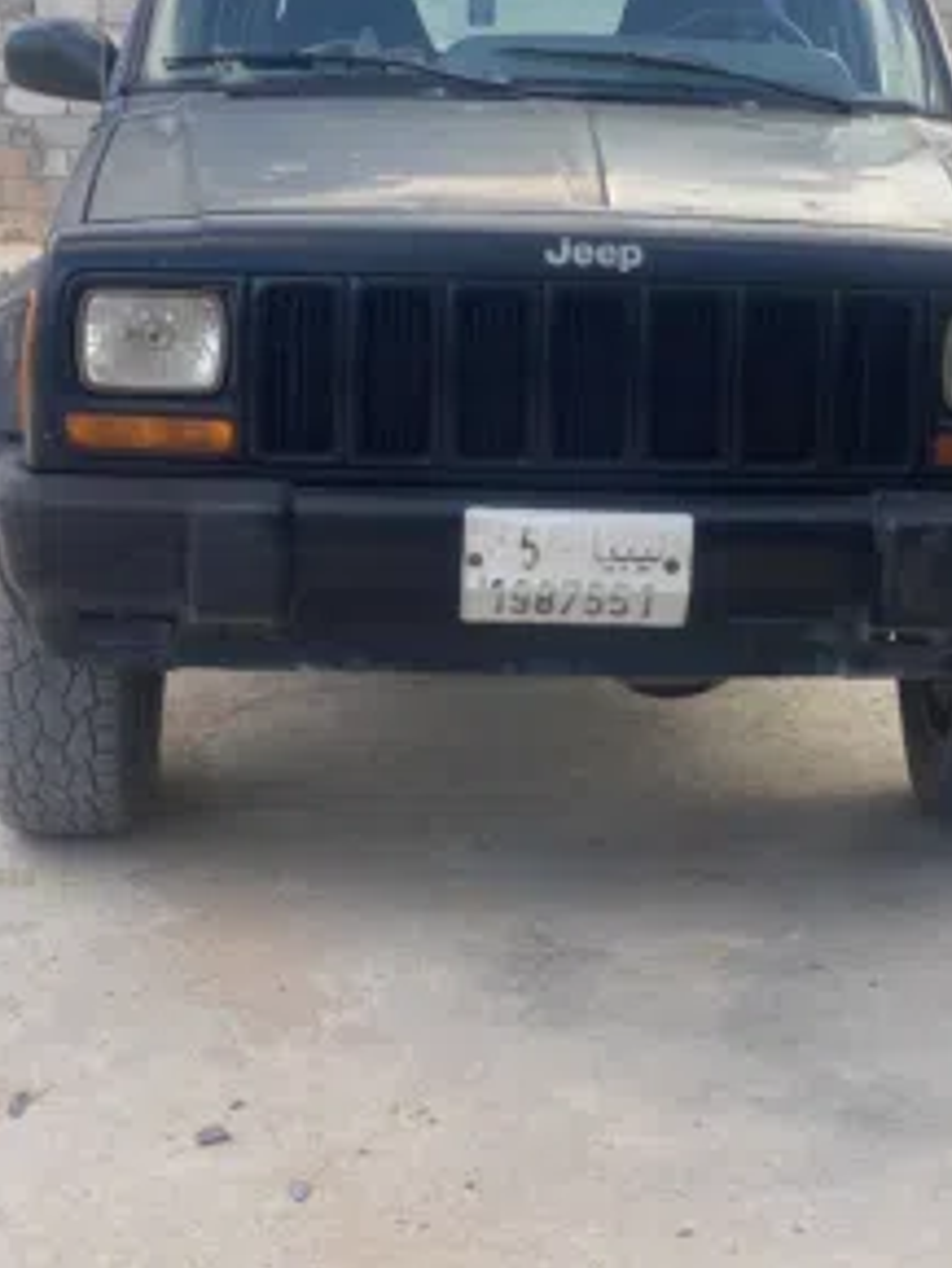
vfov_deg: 26.9
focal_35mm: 72
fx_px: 2638
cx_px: 579
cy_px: 465
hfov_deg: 20.4
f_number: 2
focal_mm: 6
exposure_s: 1/505
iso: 20
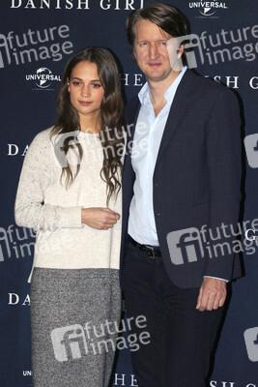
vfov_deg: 13.7
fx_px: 1611
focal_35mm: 150
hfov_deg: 9.2
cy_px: 194
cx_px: 129
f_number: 7.1
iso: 1250
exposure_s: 1/250
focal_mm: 100
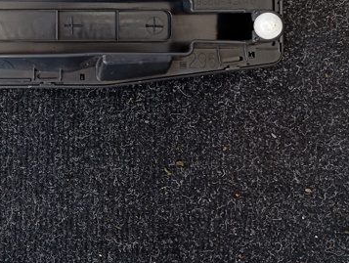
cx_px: 41
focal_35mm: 50
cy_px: 30
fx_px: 505
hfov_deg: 36.0
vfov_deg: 28.2
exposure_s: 1/50
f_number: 1.8
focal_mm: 4.22
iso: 115
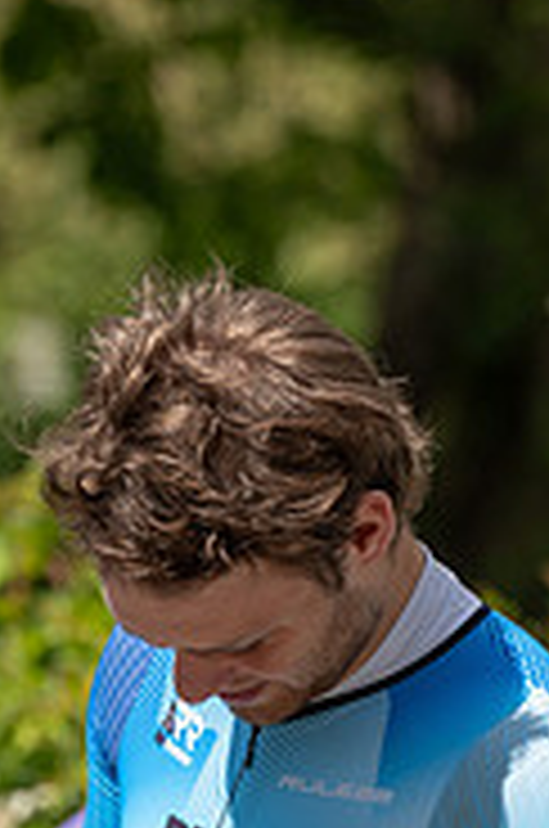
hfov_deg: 2.8
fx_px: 11250
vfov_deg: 4.2
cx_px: 261
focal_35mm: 490
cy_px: 873
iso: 250
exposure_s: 1/1000
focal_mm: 200
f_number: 5.6
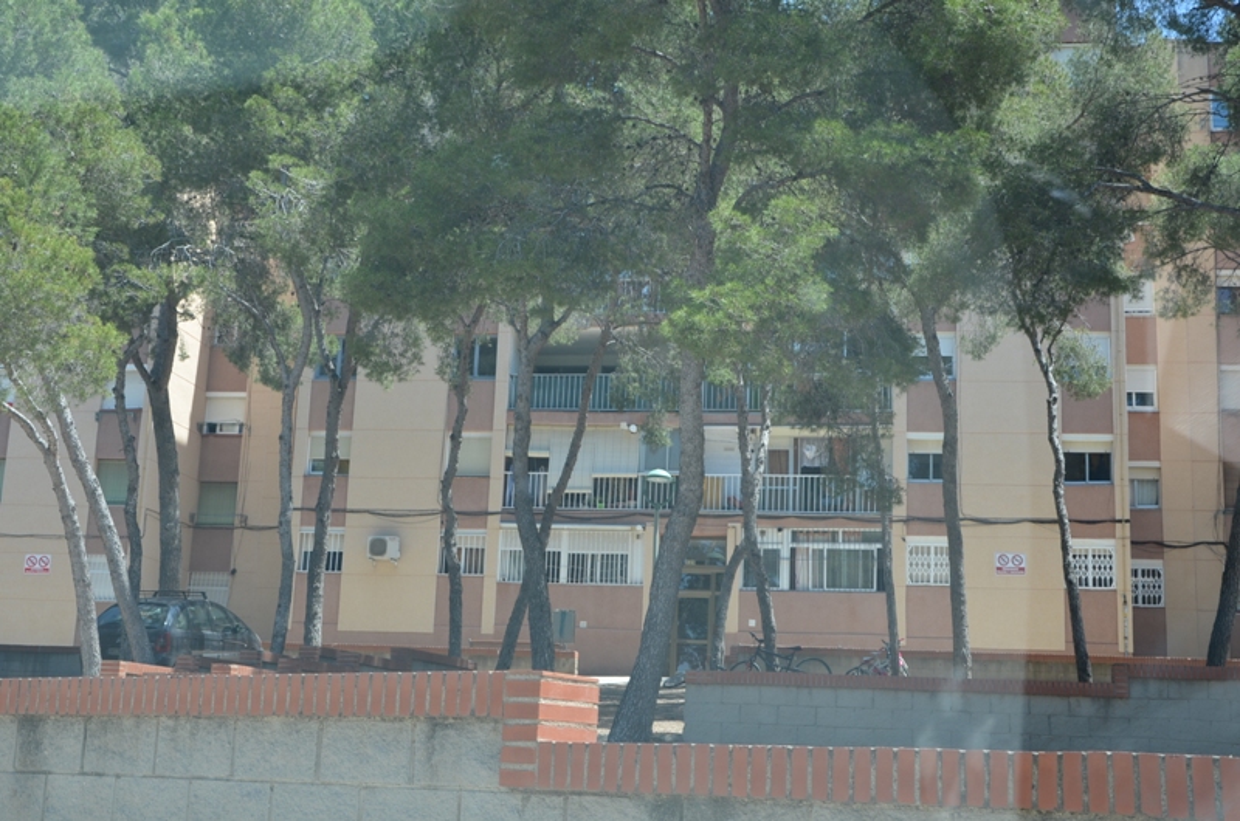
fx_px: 1650
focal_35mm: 48
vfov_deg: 28.0
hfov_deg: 41.2
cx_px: 620
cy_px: 410
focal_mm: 32
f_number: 6.3
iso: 100
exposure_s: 1/100
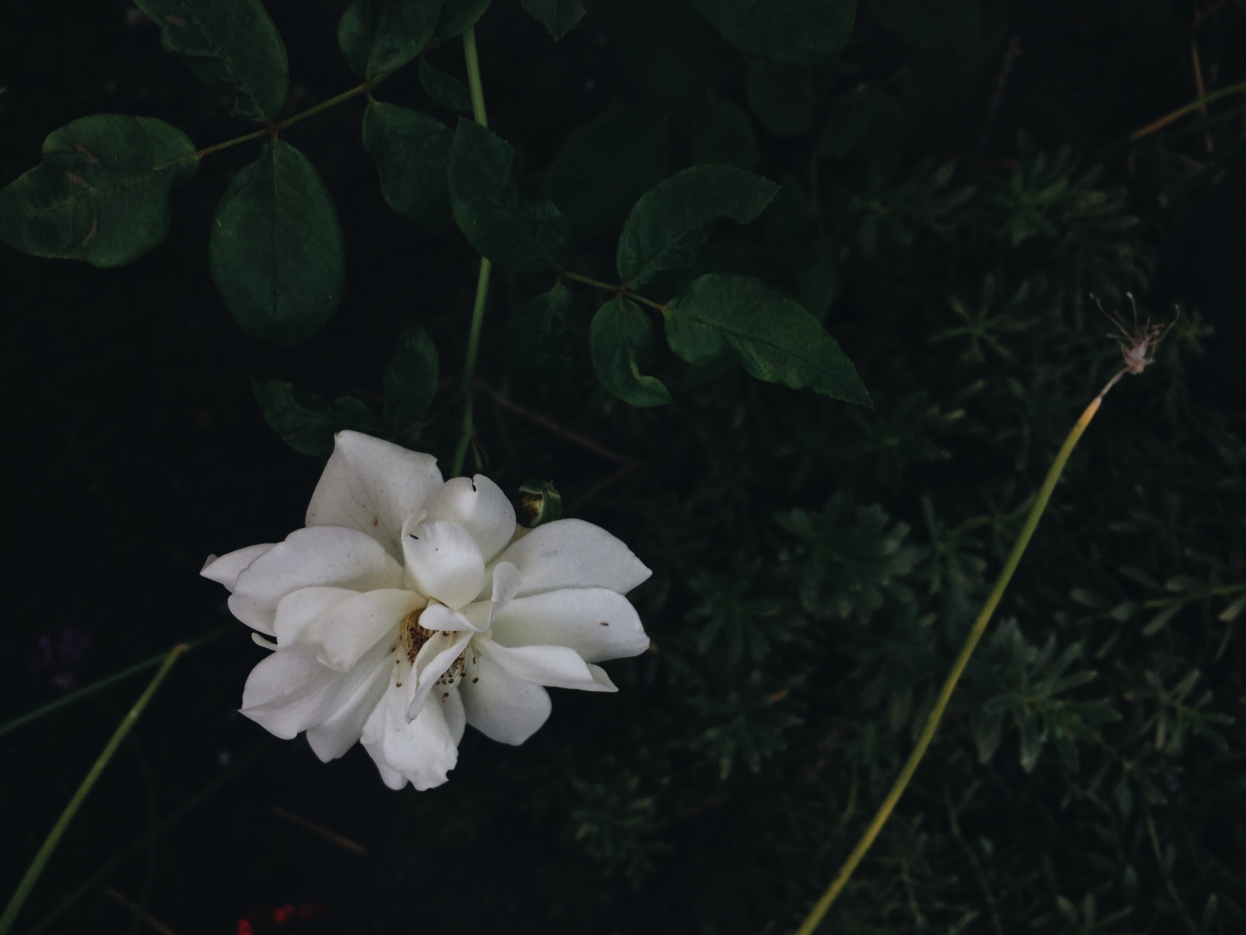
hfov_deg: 61.7
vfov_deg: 48.2
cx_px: 623
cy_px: 468
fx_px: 1044
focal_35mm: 29
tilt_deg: -67.5
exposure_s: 1/120
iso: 32
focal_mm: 4.15
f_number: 2.2
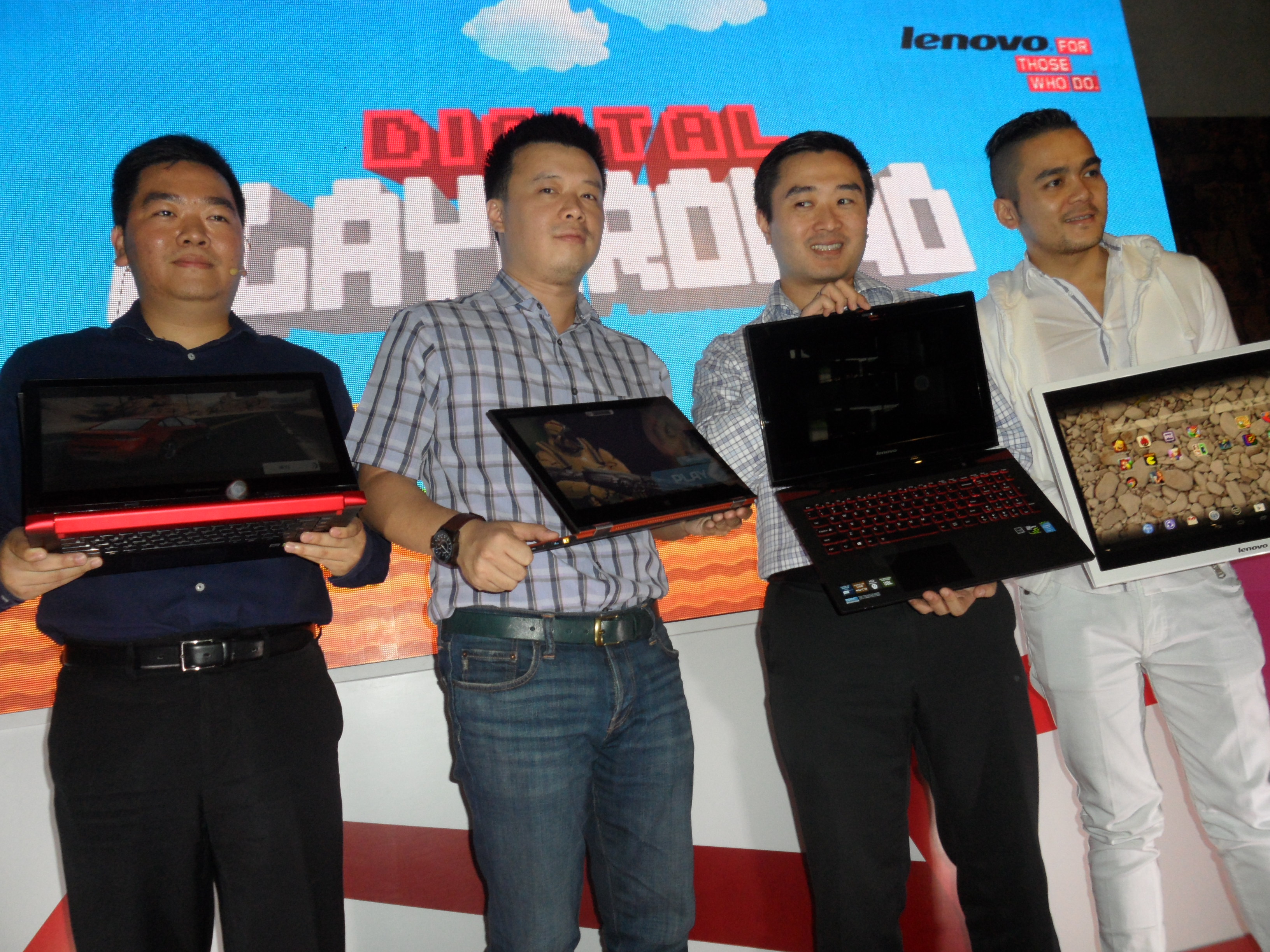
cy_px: 476
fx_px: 991
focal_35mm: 27
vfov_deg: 51.4
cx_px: 635
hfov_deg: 65.3
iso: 200
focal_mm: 4.9
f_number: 3.5
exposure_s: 1/45
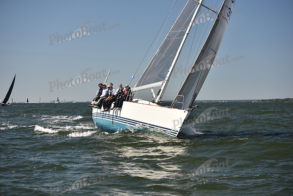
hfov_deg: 24.8
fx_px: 668
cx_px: 146
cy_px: 98
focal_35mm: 82
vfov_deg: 16.7
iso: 250
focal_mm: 82
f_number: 3.5
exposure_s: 1/1250
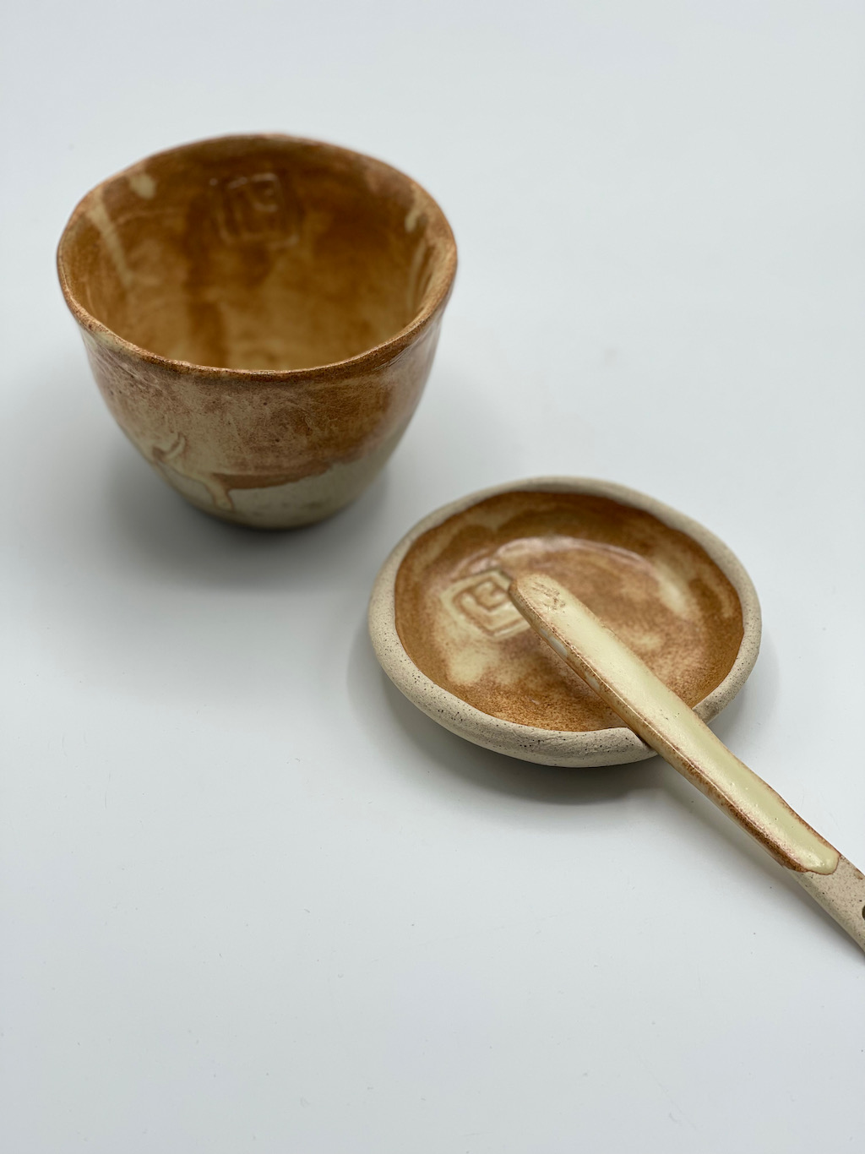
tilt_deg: -44.7
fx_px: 2133
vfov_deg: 30.3
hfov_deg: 22.9
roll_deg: -1.8
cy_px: 577
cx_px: 432
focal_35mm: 64
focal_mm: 7.5
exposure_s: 1/267
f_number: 2.2
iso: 20
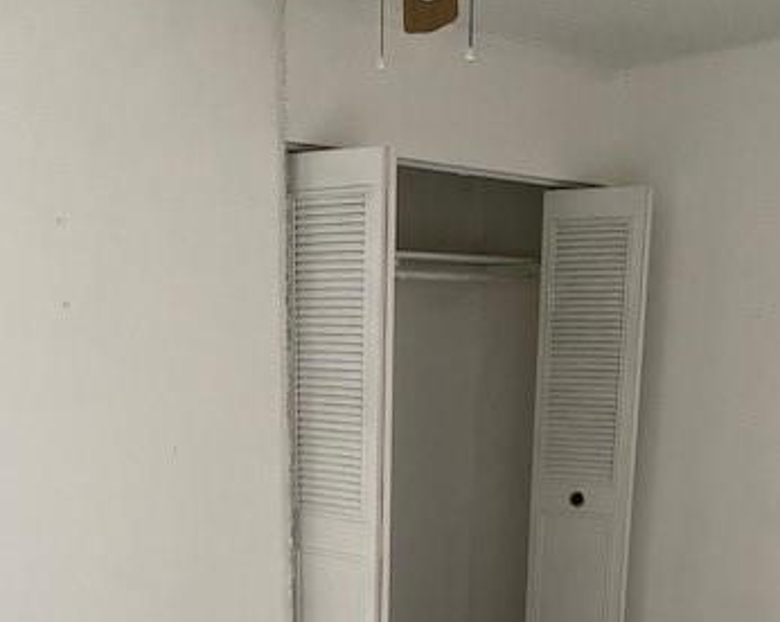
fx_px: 1084
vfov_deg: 29.6
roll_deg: -0.4
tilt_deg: -15.8
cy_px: 645
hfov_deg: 39.6
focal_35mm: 47
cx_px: 379
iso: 500
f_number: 1.8
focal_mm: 4.25
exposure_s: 1/41
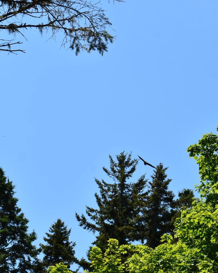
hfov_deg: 12.5
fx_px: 990
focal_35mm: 123
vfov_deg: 15.7
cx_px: 145
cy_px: 134
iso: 100
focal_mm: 55
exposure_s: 1/250
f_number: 8
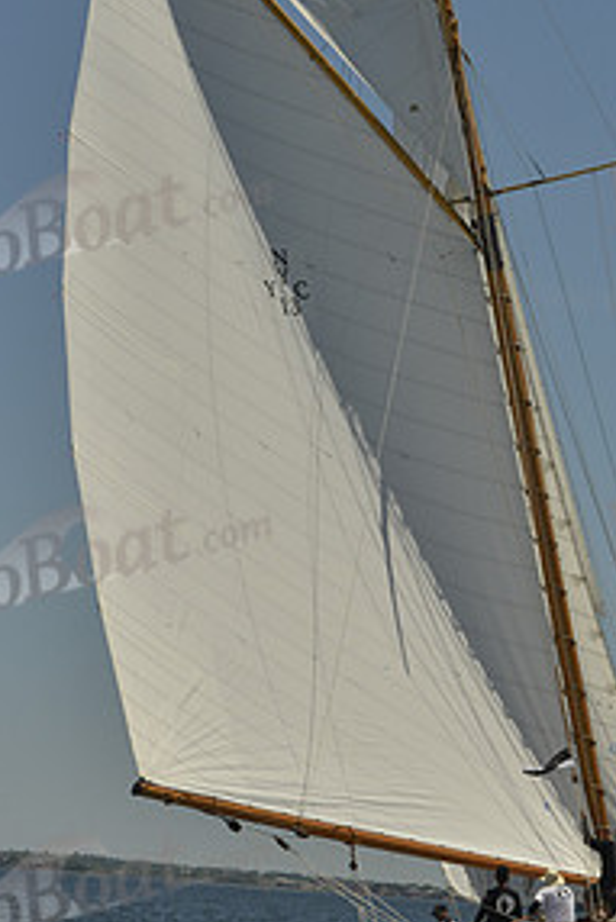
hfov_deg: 9.7
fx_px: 3640
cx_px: 440
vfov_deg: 14.4
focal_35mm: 142
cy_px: 361
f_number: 13
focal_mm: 70
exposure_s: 1/1600
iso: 280
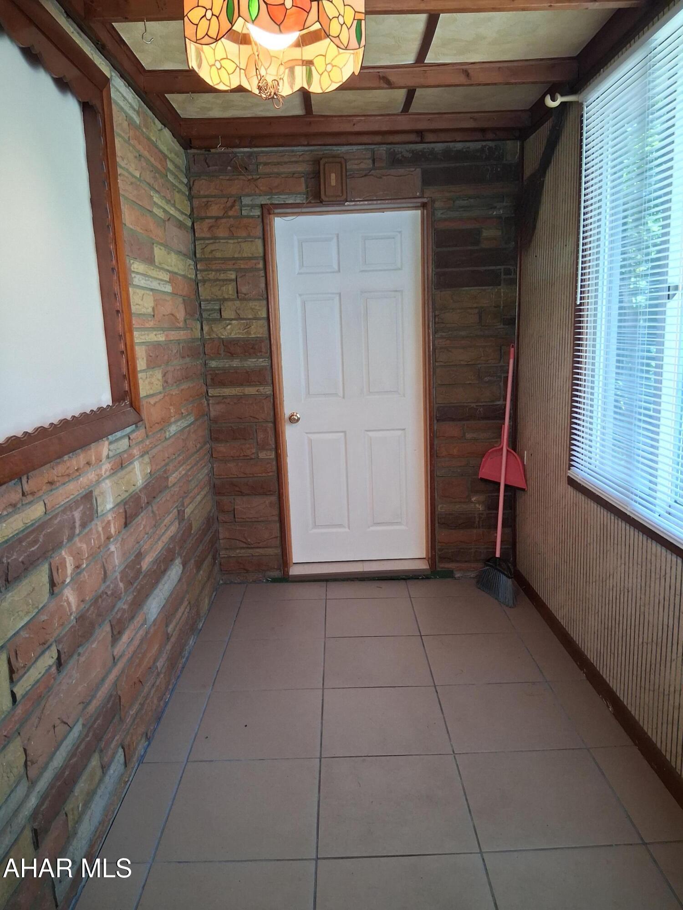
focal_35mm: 26
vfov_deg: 67.3
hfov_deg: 53.1
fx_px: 684
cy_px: 455
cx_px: 342
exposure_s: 1/50
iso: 400
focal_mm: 3.98
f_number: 1.8
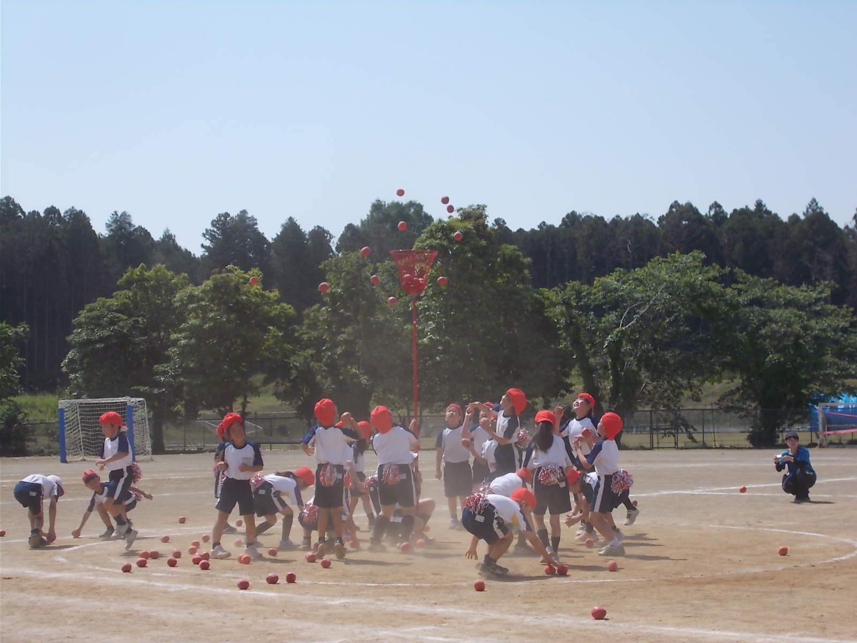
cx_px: 428
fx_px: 1634
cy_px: 322
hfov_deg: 29.4
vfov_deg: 22.3
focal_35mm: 66
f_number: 5.3
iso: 80
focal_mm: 11.8
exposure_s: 1/500
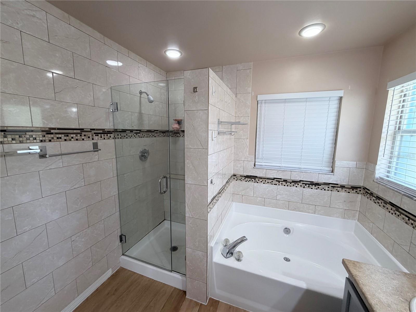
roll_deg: +0.0
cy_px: 156
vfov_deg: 85.7
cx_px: 208
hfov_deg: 102.1
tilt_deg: -7.5
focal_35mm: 14
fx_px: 168
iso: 200
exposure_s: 1/120
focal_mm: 2.22
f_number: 2.2
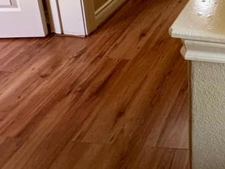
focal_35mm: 43
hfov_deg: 31.4
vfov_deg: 26.6
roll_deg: -8.6
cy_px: -68
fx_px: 280
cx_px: 307
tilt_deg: -19.5
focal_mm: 2.22
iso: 320
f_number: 2.2
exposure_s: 1/60
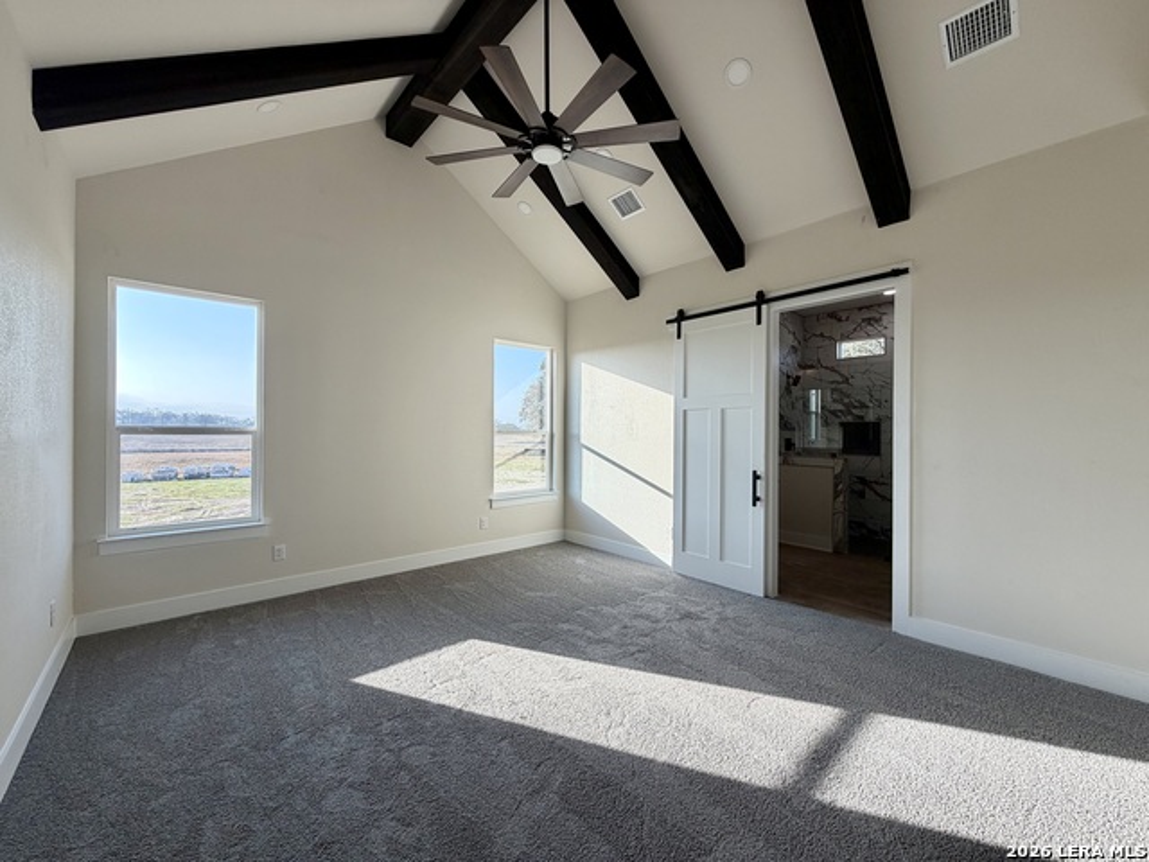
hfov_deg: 102.1
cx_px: 574
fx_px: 465
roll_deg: -0.3
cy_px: 431
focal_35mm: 14
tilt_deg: -0.2
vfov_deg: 85.7
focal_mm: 2.22
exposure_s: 1/196
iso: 40
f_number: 2.2
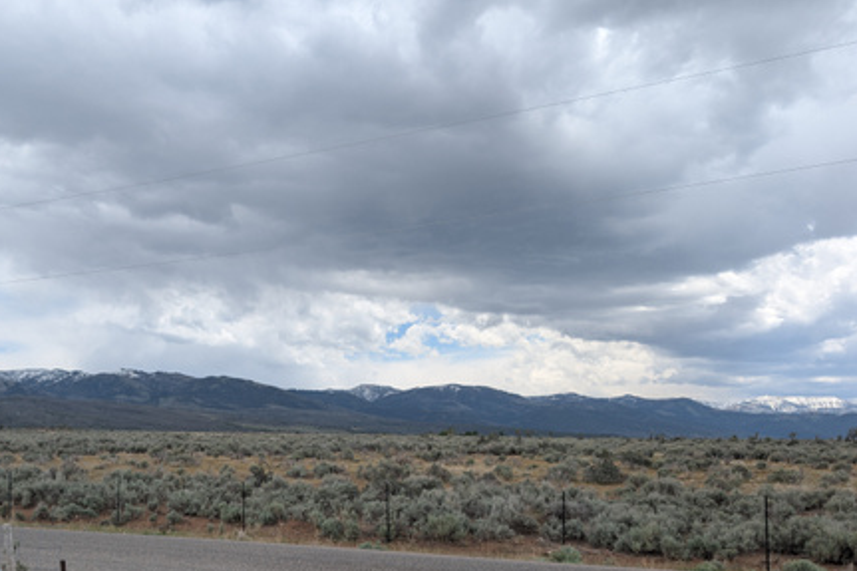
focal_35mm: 37
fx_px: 880
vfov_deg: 35.3
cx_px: 241
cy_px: 408
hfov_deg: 50.3
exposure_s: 1/867
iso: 22
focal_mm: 6.9
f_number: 1.68
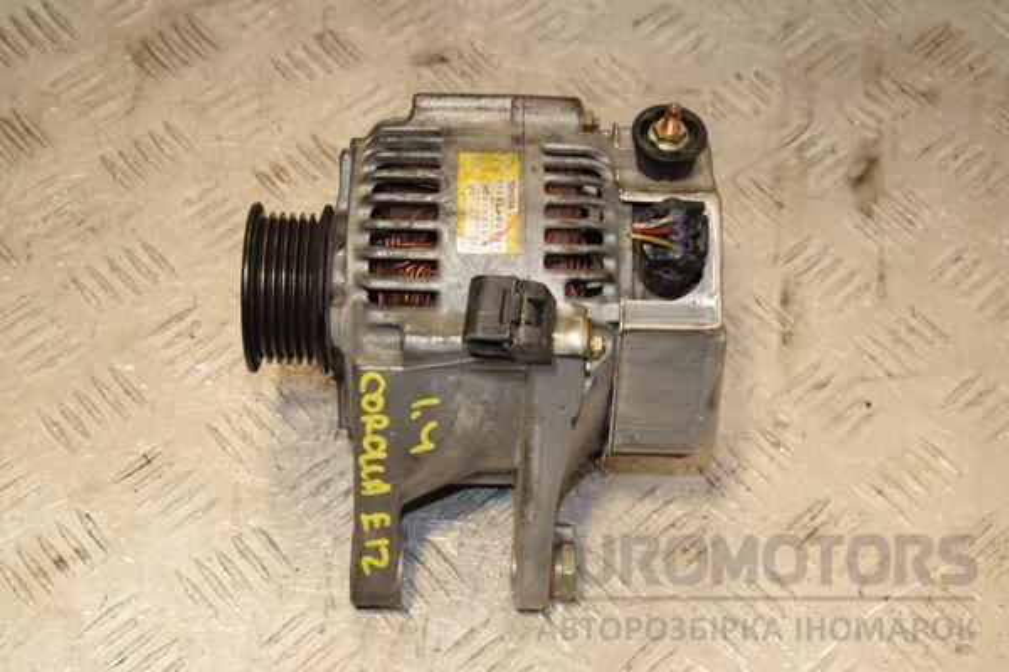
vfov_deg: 22.6
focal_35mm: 60
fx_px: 1682
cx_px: 504
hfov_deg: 33.4
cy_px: 336
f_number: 9
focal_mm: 40
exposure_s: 1/200
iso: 800
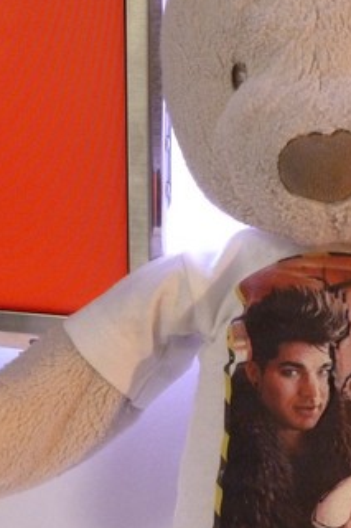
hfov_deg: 17.3
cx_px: 297
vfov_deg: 26.0
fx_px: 1142
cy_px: 295
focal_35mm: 78
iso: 800
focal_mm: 7.9
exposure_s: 1/50
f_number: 3.8
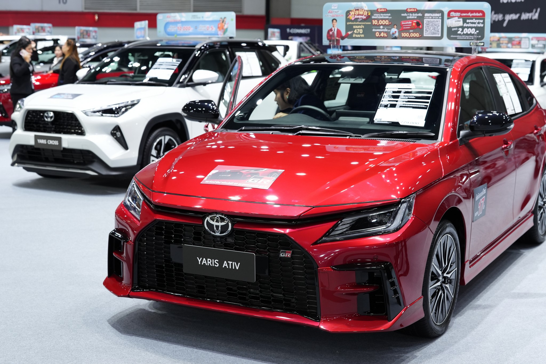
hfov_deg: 35.6
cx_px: 273
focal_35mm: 56
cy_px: 182
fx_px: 849
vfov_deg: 24.2
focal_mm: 56
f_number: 4.5
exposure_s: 1/100
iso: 1000
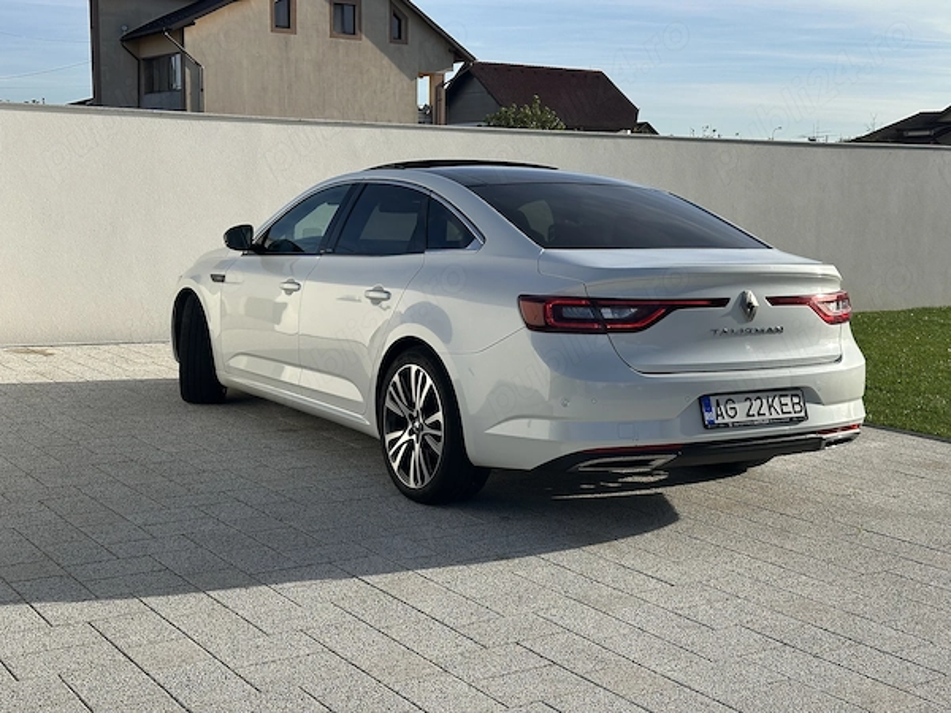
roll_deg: -1.0
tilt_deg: -6.2
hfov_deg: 39.7
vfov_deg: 30.3
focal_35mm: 48
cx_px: 476
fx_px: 1319
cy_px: 356
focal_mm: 6.86
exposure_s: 1/4016
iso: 64
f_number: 1.78
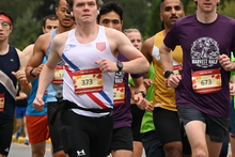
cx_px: 182
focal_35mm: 350
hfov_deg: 5.9
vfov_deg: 3.9
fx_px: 2286
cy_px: 37
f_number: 6.3
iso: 720
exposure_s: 1/250
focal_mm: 140
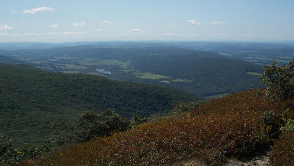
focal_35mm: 54
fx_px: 421
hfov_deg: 38.4
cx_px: 169
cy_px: 64
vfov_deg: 22.2
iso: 80
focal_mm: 6.3
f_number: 2.8
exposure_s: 1/800
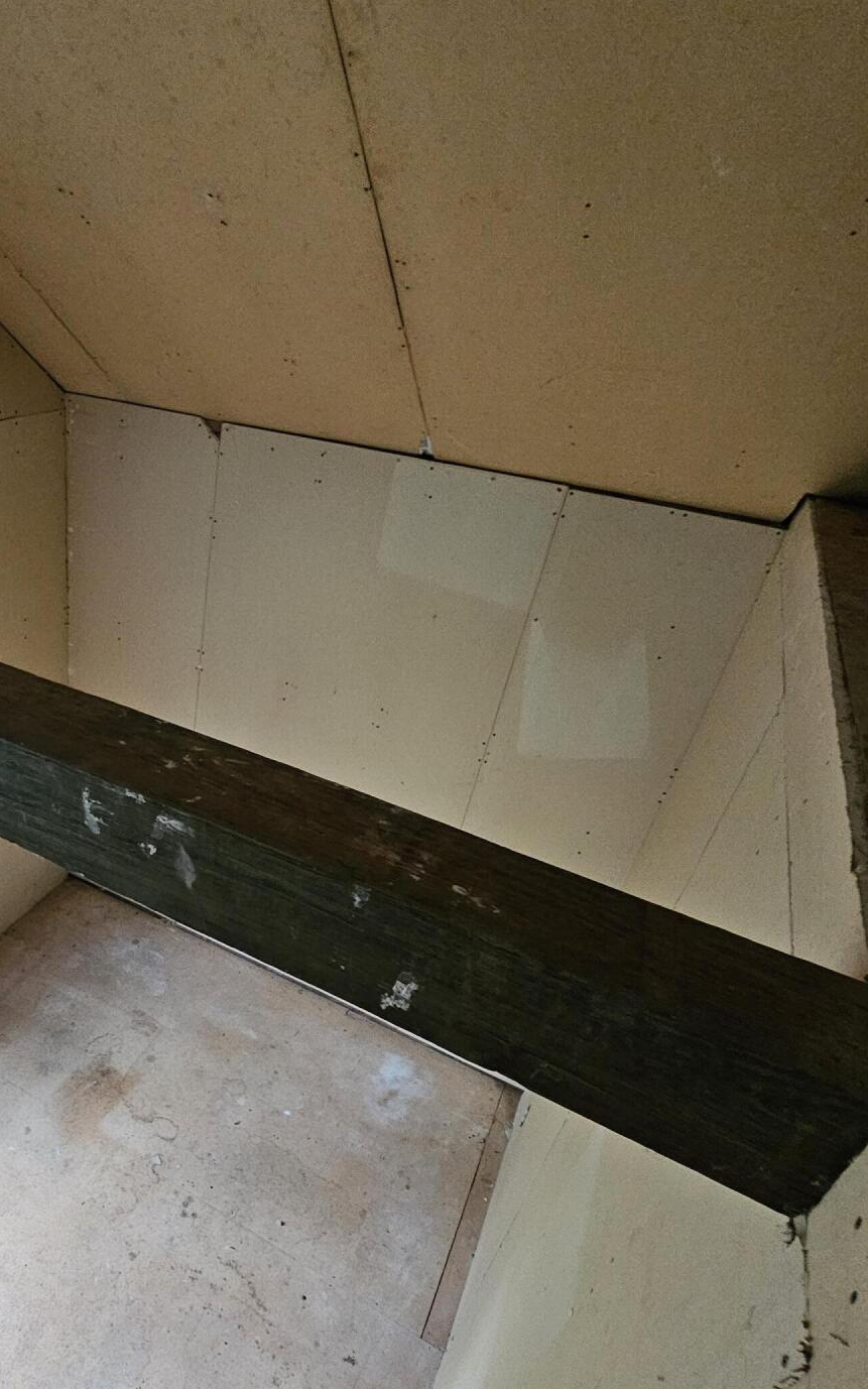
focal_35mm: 20
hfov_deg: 55.9
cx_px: 189
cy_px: 774
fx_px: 757
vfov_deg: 84.7
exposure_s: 1/24
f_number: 2.2
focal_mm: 2.2
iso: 640
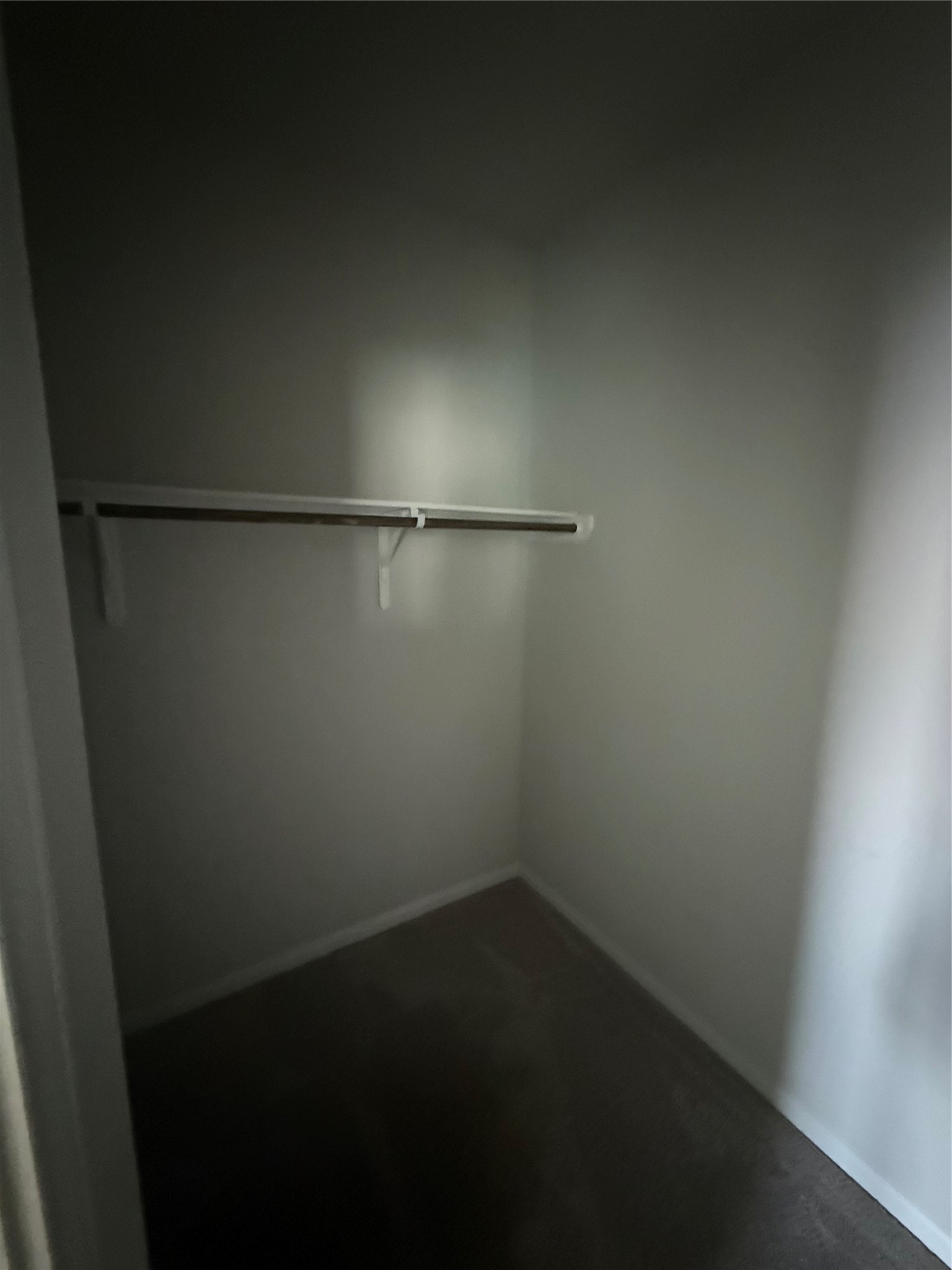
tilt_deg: -8.5
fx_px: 513
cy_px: 635
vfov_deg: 102.1
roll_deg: +0.0
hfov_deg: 85.7
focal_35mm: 14
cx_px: 476
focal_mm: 2.22
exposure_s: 1/32
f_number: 2.2
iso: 1600
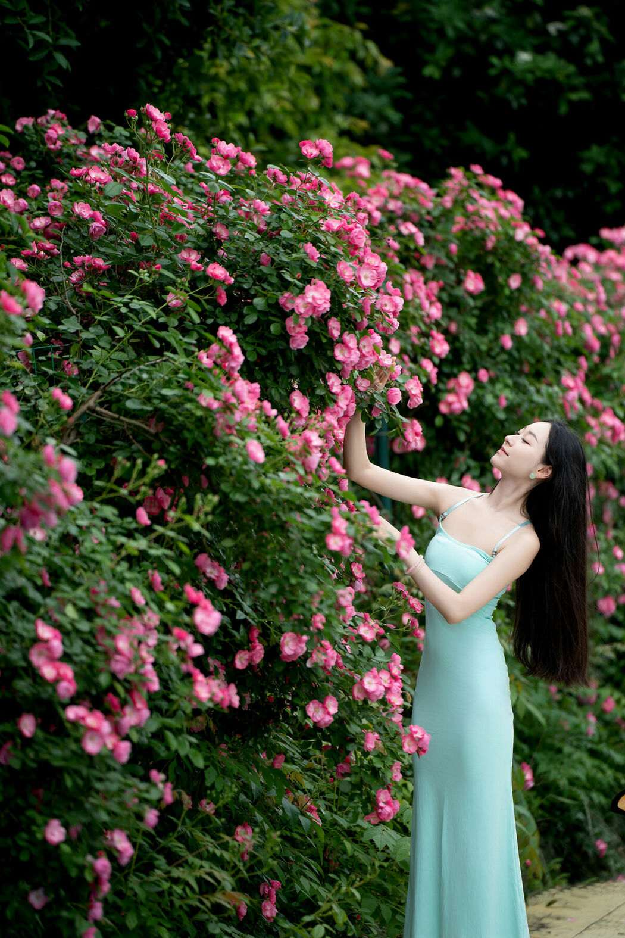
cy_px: 469
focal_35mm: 180
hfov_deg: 7.6
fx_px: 4687
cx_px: 312
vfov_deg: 11.4
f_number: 2.8
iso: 125
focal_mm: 180
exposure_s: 1/400
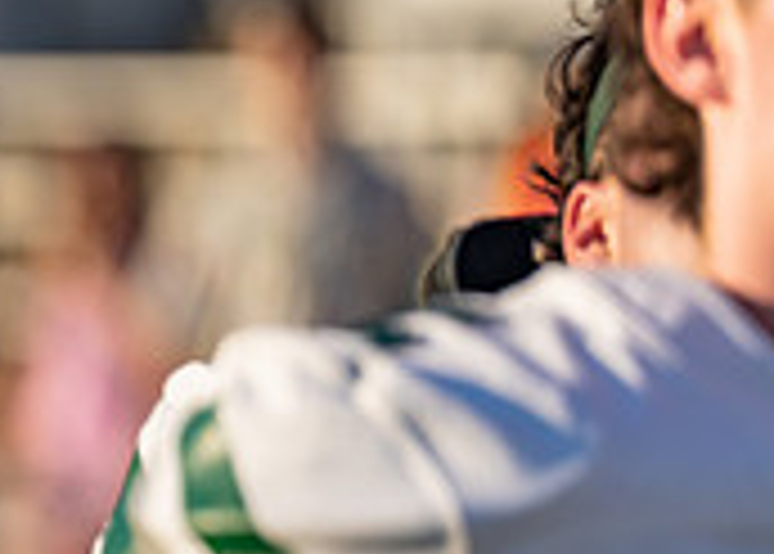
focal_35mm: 804
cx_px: -777
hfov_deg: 2.5
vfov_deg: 1.8
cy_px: 624
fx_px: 17681
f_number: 2.8
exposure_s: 1/1600
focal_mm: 200
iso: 100
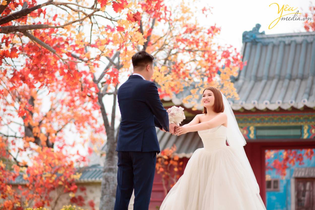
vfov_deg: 16.1
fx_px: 744
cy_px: 105
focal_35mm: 85
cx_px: 158
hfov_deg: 23.9
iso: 125
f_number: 2.5
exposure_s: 1/800
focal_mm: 85
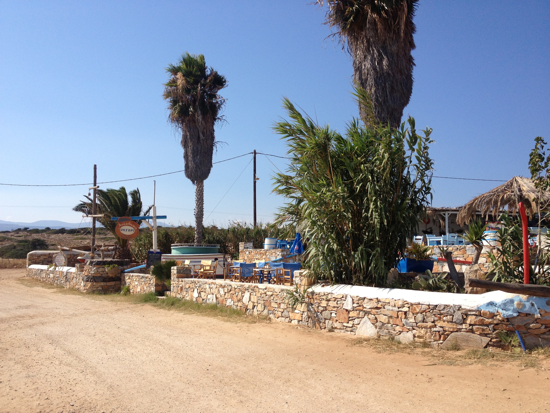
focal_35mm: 35
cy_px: 206
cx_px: 275
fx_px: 556
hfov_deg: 52.6
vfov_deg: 40.7
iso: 50
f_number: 2.4
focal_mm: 4.28
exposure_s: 1/2208
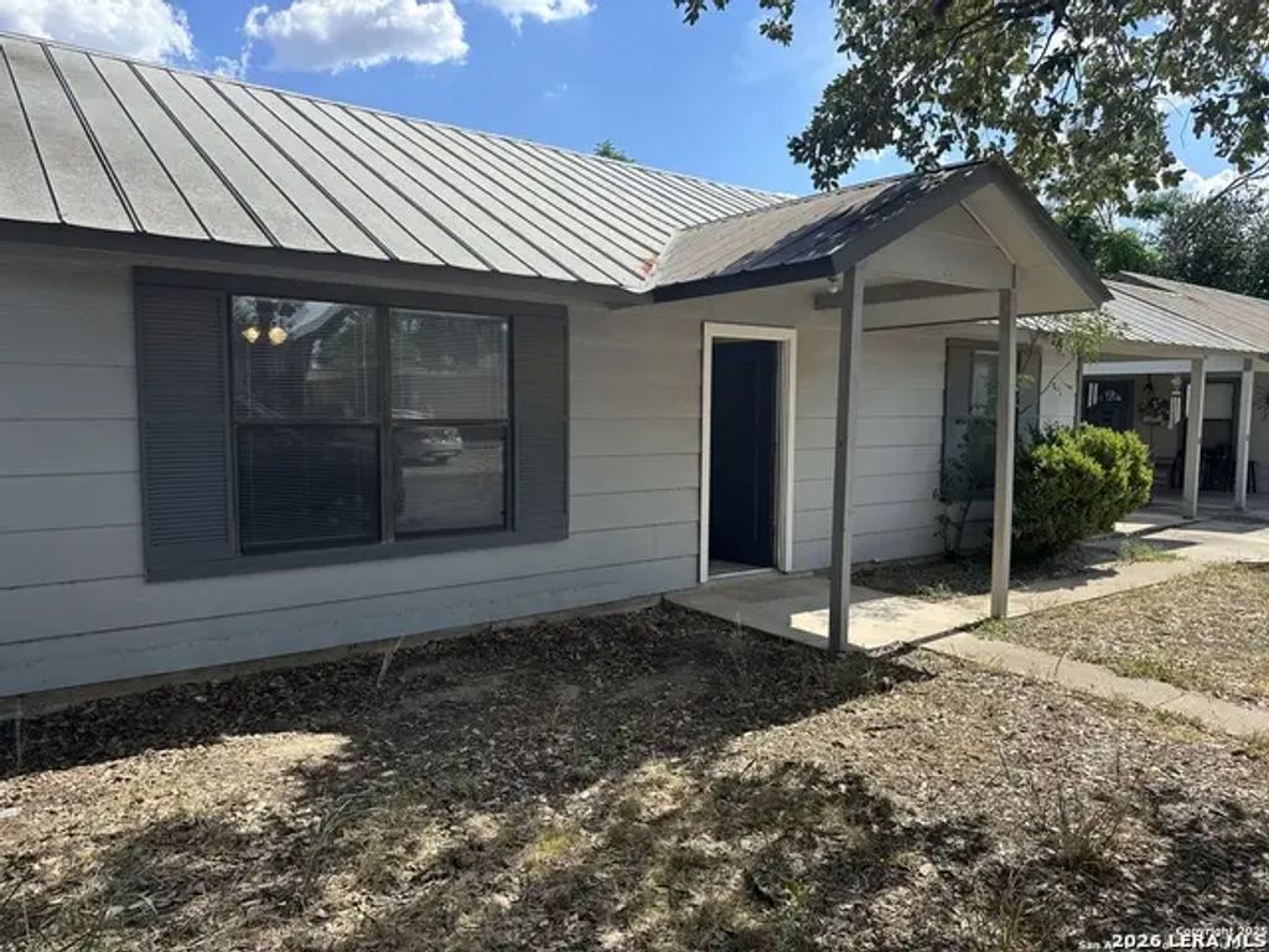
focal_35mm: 24
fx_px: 880
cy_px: 476
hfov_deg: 71.6
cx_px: 634
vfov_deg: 56.8
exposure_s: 1/2353
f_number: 1.78
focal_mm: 6.86
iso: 80
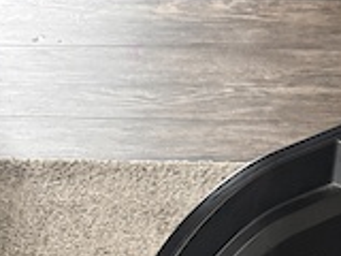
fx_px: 1478
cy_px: 508
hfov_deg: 13.0
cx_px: 351
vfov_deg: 9.3
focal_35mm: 150
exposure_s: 1/54
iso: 250
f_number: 1.78
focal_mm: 6.76
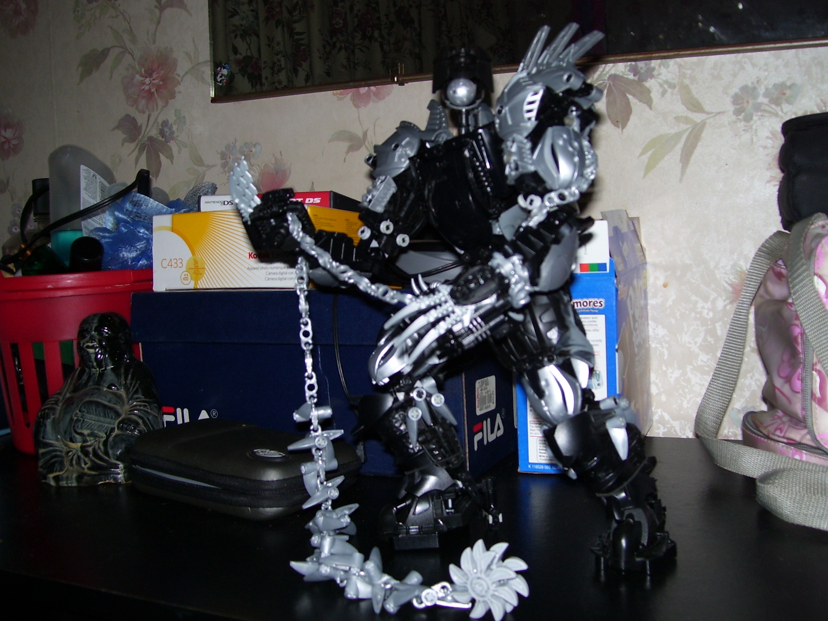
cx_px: 414
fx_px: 861
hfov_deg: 51.4
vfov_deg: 39.7
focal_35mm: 36
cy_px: 310
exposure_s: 1/60
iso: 80
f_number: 2.7
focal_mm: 6
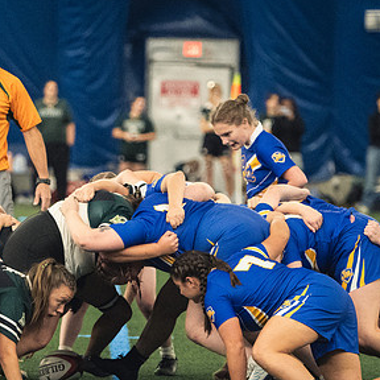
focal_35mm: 396
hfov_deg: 4.4
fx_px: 4918
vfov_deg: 4.4
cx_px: 83
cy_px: 224
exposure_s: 1/500
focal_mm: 150
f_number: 2.8
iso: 9000
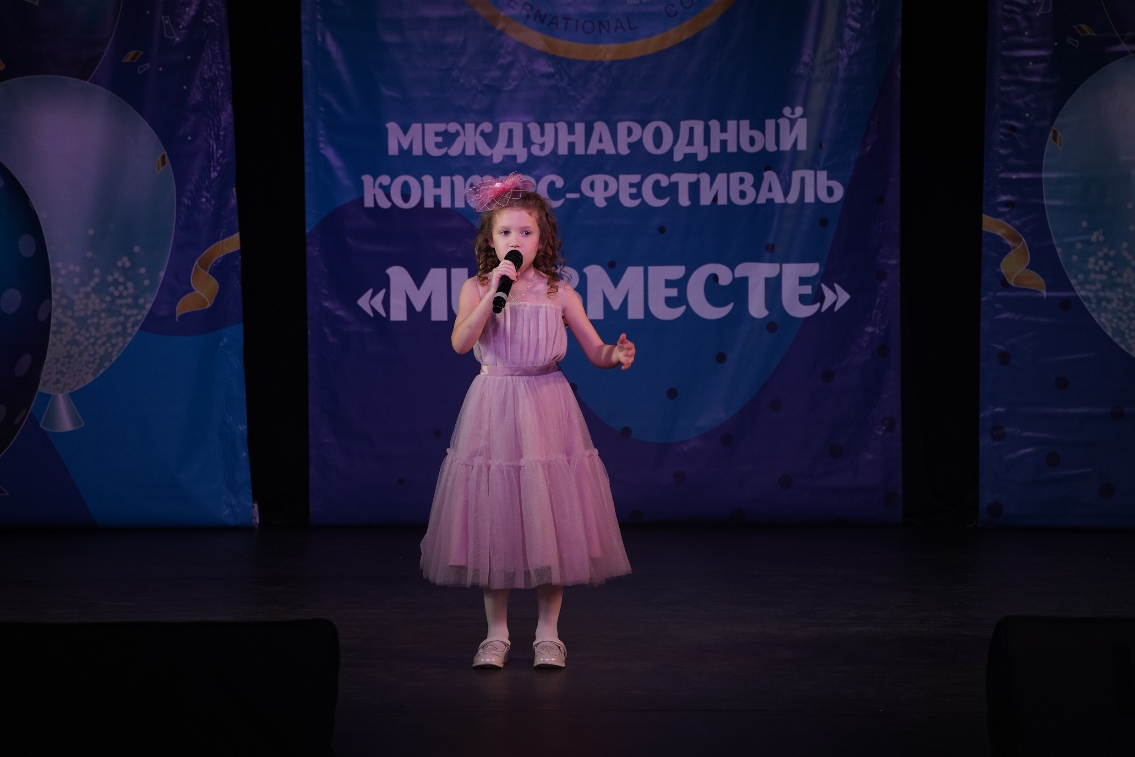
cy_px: 389
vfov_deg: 8.7
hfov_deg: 13.1
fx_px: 4950
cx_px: 576
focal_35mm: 157
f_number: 5.6
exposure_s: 1/400
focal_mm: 152
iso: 2000
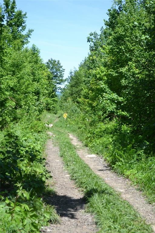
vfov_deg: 24.6
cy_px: 116
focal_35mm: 82
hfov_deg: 16.6
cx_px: 78
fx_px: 533
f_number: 6.3
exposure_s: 1/160
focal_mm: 55
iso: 100
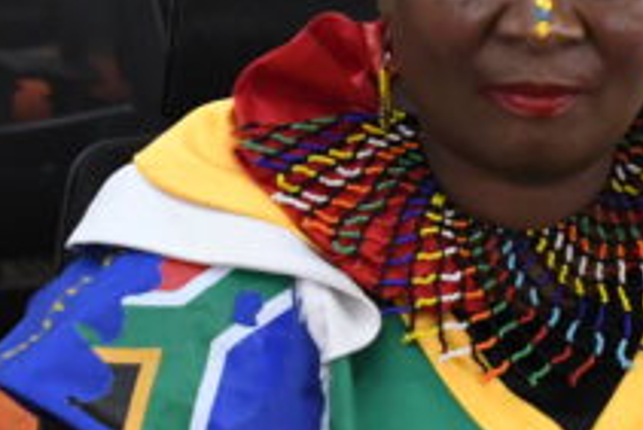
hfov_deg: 11.2
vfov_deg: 7.6
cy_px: 192
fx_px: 3253
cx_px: 625
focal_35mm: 182
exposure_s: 1/250
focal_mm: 50
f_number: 6.3
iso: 10000
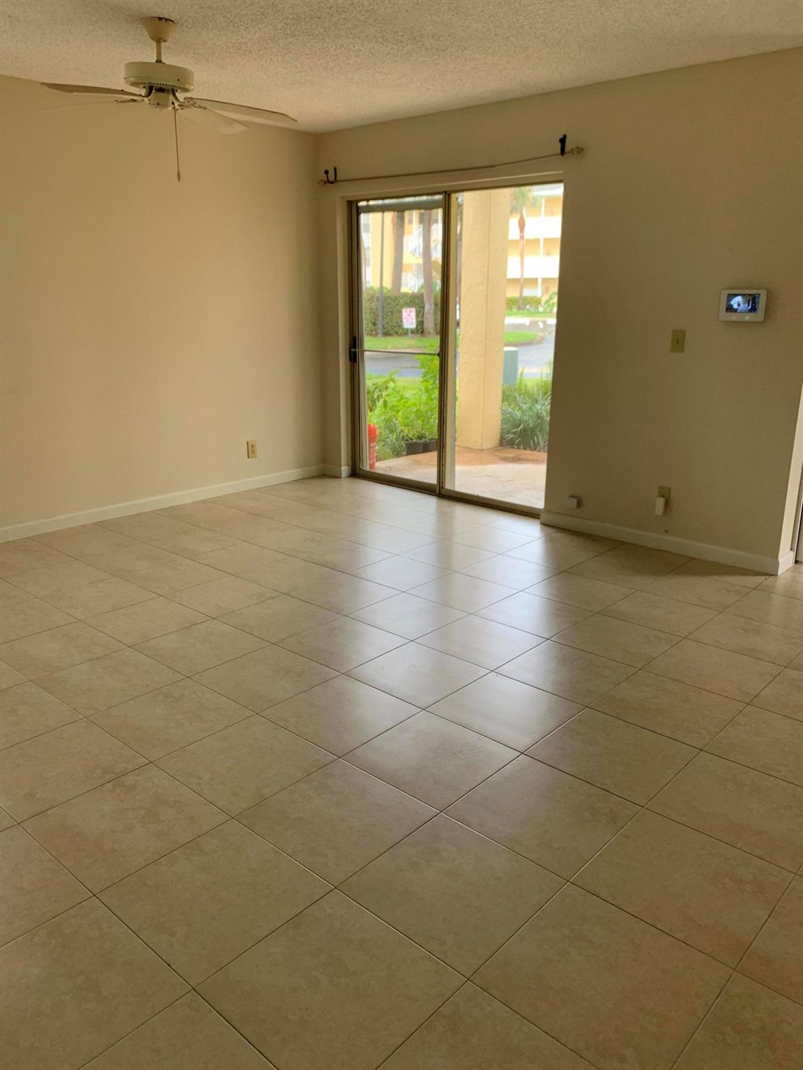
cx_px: 402
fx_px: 804
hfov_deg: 53.1
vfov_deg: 67.3
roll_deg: -0.3
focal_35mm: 26
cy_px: 535
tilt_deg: -16.2
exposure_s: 1/121
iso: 40
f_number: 1.8
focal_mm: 4.25
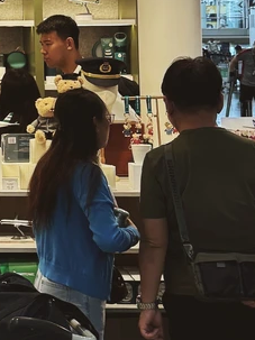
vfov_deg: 16.8
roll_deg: +0.7
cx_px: -174
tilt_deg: +3.7
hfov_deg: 12.1
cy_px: -12
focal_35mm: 114
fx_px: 1121
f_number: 1.78
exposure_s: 1/100
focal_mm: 6.76
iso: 100
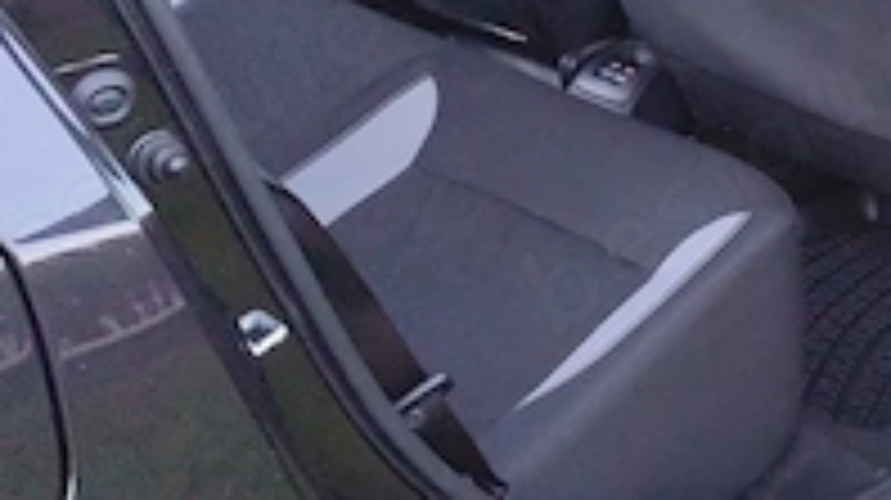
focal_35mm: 76
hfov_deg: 24.3
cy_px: 171
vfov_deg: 15.8
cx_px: 1166
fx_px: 1794
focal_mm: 6.19
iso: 4055
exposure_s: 1/100
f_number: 1.65
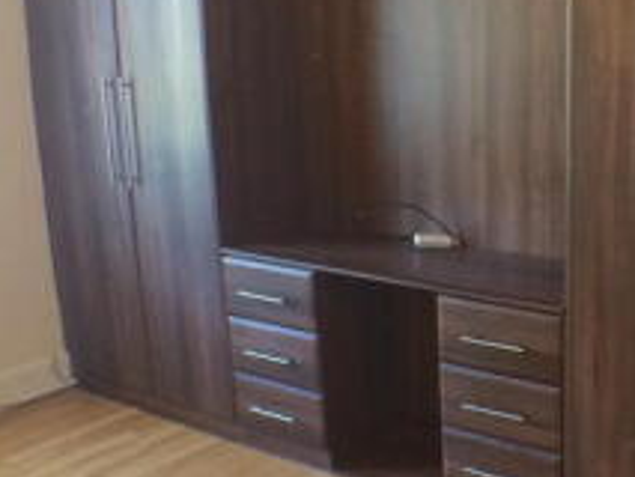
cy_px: 347
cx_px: 529
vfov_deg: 17.9
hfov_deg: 23.4
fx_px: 1505
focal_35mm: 82
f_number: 2.2
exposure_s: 1/30
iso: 160
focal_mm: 4.12
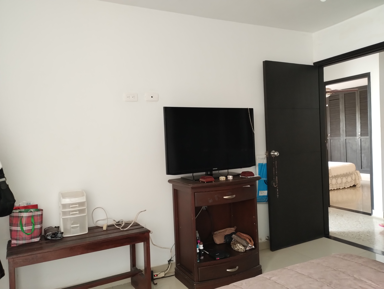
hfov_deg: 63.4
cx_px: 192
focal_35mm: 28
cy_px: 144
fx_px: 311
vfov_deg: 49.9
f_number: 1.8
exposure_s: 1/24
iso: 1319
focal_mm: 4.27
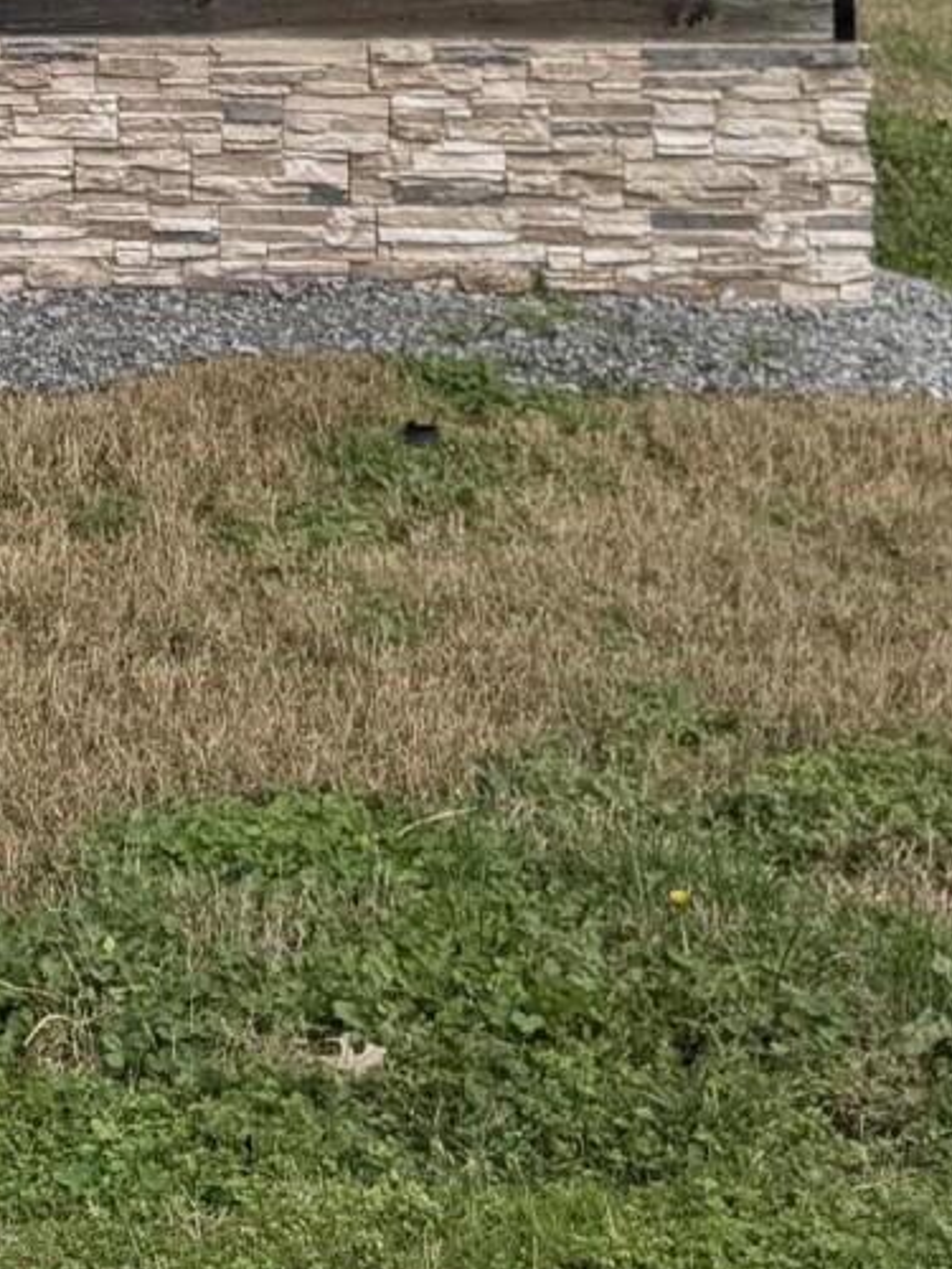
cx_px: -515
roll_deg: +0.0
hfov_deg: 14.3
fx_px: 3520
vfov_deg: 18.2
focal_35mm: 96
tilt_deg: +3.8
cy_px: -632
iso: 80
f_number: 1.78
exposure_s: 1/2331
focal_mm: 6.76
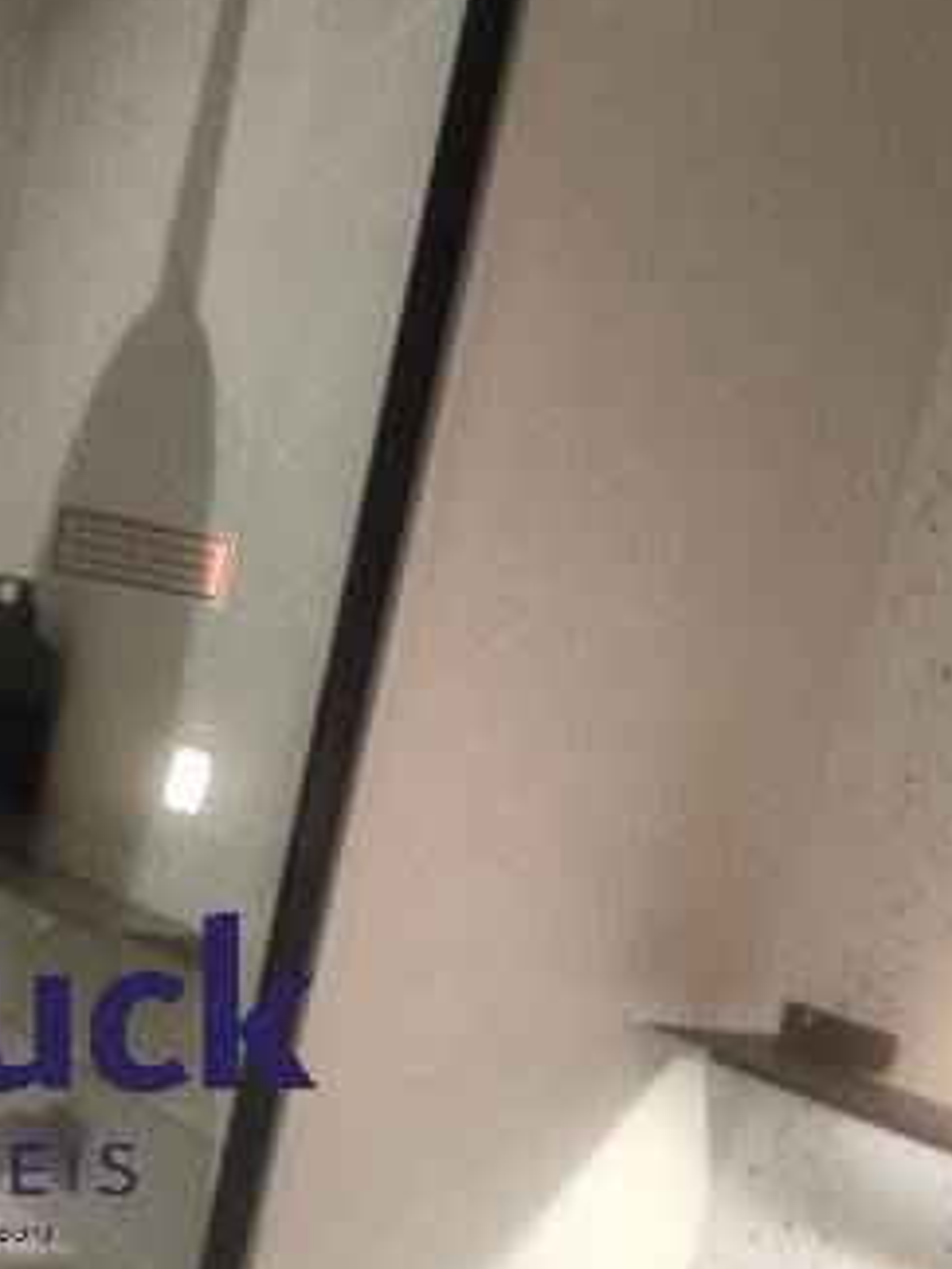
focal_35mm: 50
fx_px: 1833
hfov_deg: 25.6
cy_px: 1050
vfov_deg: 36.6
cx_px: -235
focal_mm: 1.6
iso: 176
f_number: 2.2
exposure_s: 1/30
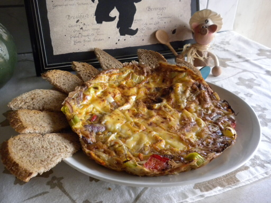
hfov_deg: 50.1
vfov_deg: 38.7
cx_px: 136
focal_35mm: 37
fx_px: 290
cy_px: 102
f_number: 3.5
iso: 400
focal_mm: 6.6
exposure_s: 1/30.3
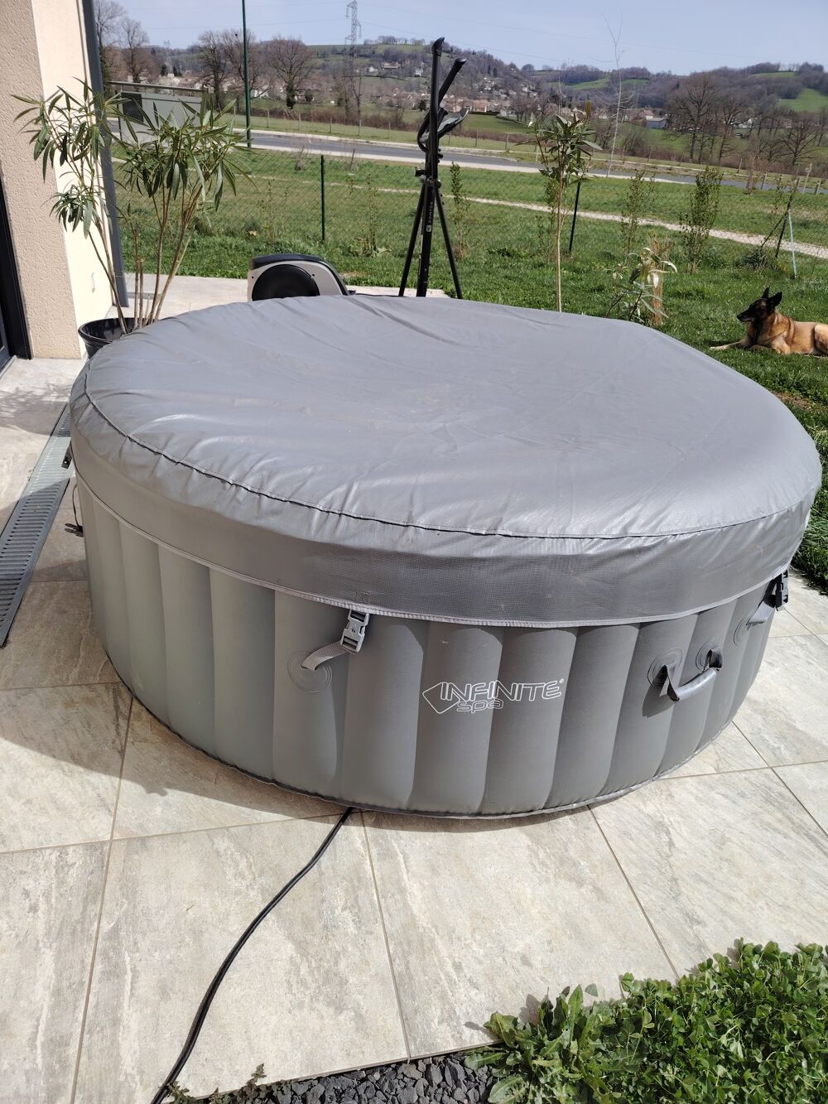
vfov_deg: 71.6
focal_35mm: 24
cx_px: 414
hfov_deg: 56.8
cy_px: 552
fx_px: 765
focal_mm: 5.25
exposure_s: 1/815
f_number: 1.75
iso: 100
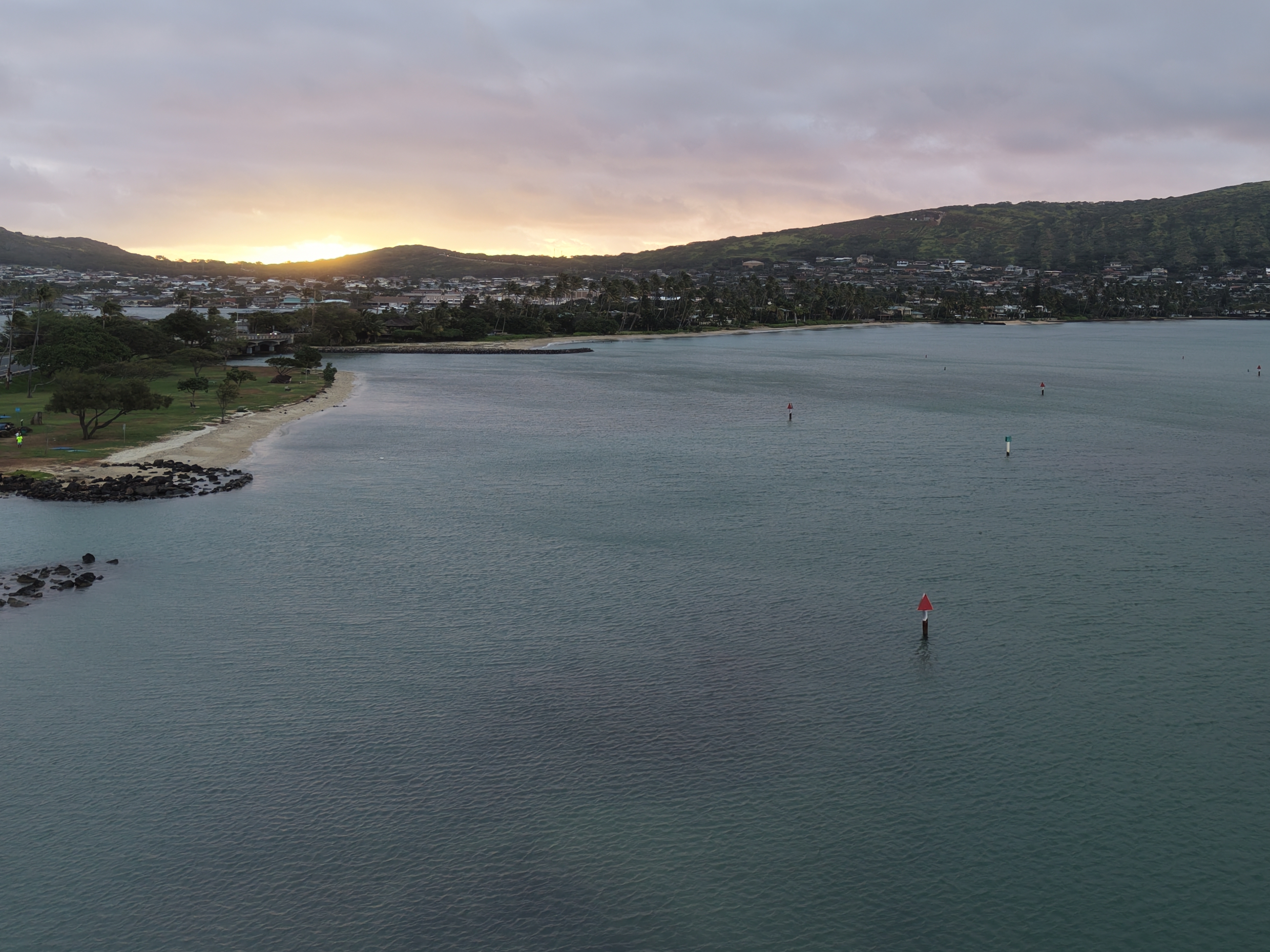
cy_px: 283
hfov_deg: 47.7
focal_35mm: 38
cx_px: 899
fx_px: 1394
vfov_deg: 37.1
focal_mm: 8.67
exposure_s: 1/180
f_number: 1.8
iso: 160
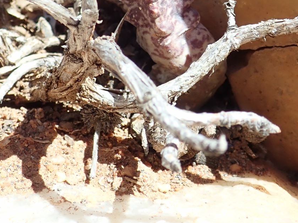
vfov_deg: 19.7
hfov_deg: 27.4
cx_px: 151
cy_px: -30
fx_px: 611
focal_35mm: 71
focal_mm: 5.5
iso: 100
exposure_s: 1/400
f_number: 3.2
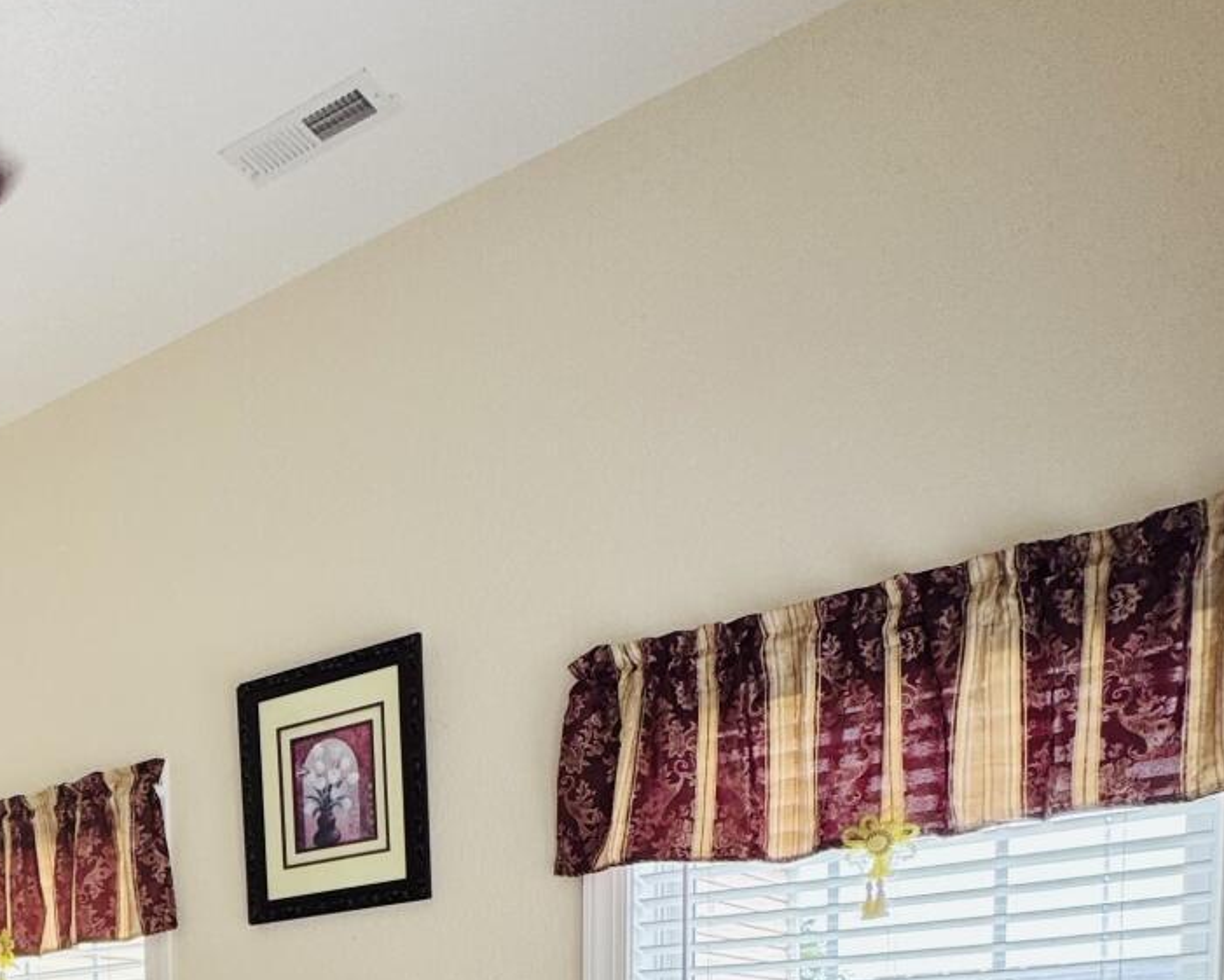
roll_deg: +2.9
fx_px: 1413
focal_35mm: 39
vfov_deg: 31.1
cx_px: -59
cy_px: 1225
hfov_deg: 39.8
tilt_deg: -3.3
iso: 80
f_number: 2.2
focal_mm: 2.22
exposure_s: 1/99
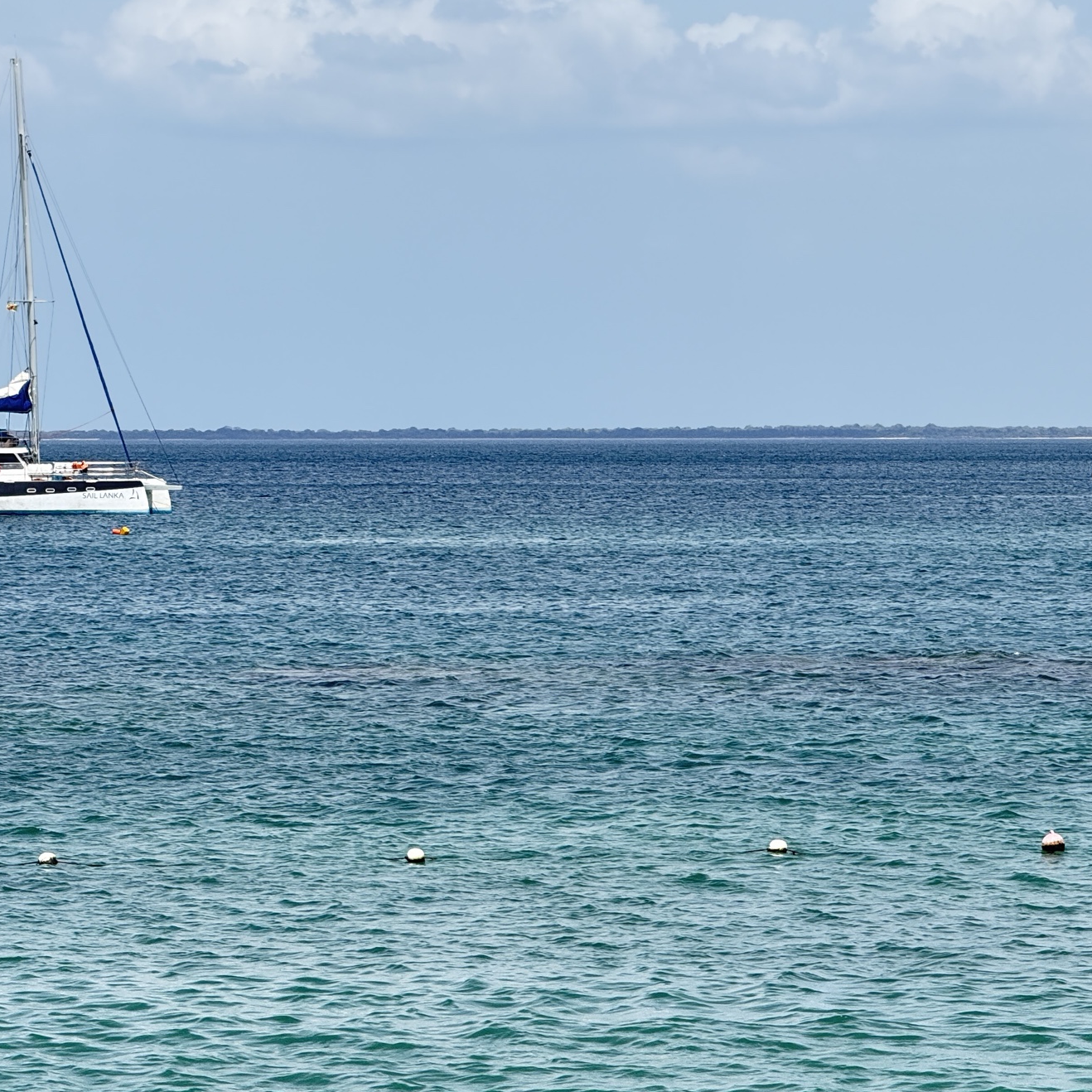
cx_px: 680
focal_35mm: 177
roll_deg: +0.1
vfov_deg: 9.9
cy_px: 543
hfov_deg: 9.9
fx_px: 6317
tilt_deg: -0.7
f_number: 2.8
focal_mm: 15.66
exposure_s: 1/891
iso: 64
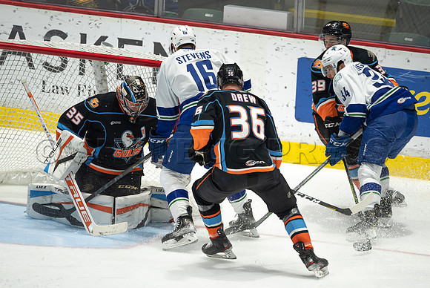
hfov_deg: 2.8
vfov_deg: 1.9
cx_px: 261
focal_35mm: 727
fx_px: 8687
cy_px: 132
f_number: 4
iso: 1600
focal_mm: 600
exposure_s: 1/640
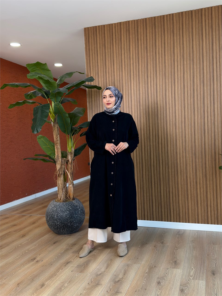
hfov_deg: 40.7
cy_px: 148
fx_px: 299
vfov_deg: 52.6
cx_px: 111
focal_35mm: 35
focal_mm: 6.76
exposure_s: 1/104
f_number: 1.78
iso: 100
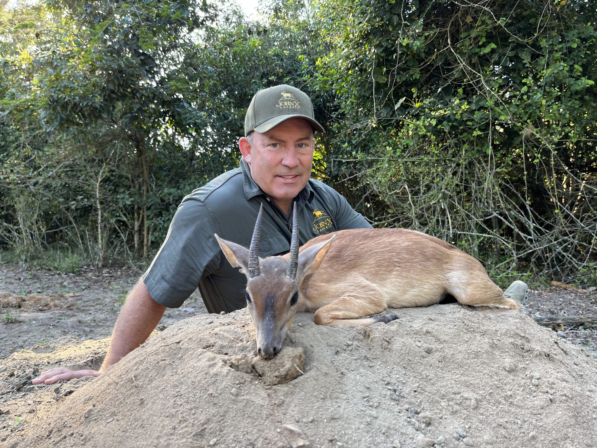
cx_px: 298
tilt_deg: -0.6
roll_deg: +0.3
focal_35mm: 26
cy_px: 224
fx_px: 448
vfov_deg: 53.1
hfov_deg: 67.3
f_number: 1.6
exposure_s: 1/154
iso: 64
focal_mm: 5.1
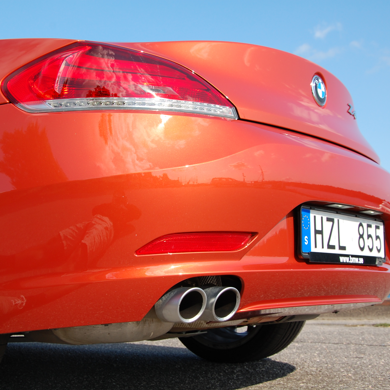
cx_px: 156
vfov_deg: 31.6
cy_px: 195
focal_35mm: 54
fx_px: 688
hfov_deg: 31.5
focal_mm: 28
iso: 200
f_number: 9
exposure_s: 1/320
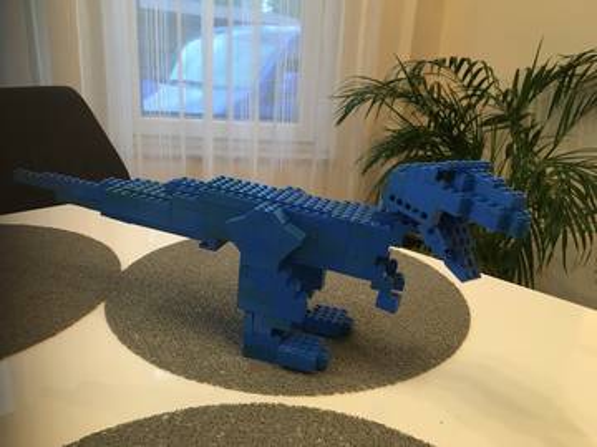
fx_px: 500
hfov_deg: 61.7
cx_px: 298
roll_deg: -3.8
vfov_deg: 48.2
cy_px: 224
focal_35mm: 29
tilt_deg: -17.8
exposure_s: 1/20
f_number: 2.2
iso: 200
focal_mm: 4.15
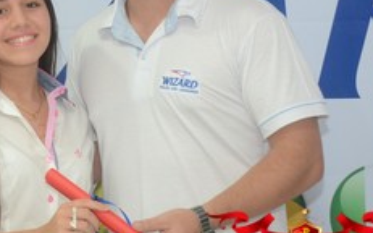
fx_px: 1514
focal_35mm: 149
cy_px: 71
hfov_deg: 14.0
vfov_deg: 8.8
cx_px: 63
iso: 1600
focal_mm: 50
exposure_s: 1/80
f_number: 4.8
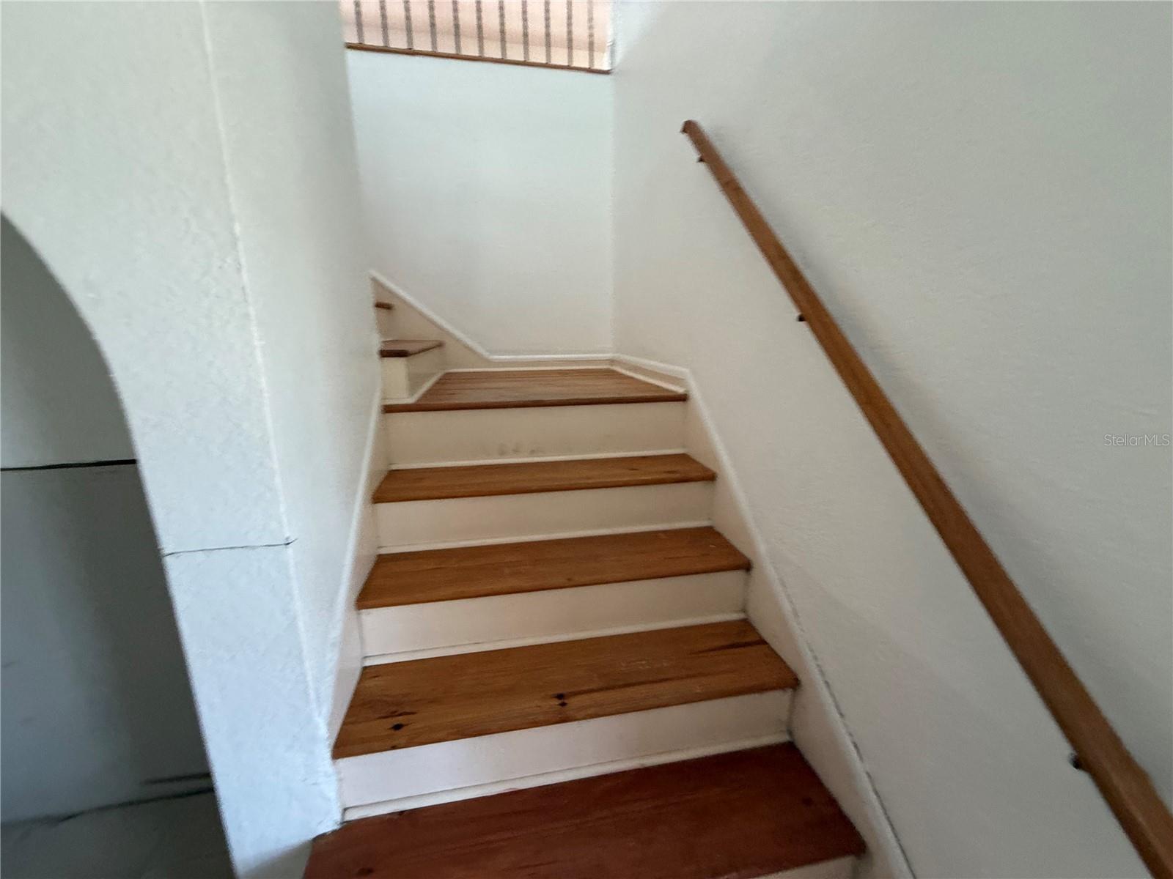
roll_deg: -1.0
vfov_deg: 85.7
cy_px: 440
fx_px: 474
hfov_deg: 102.1
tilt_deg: -19.4
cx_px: 586
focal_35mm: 14
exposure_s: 1/71
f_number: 2.2
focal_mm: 2.22
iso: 320
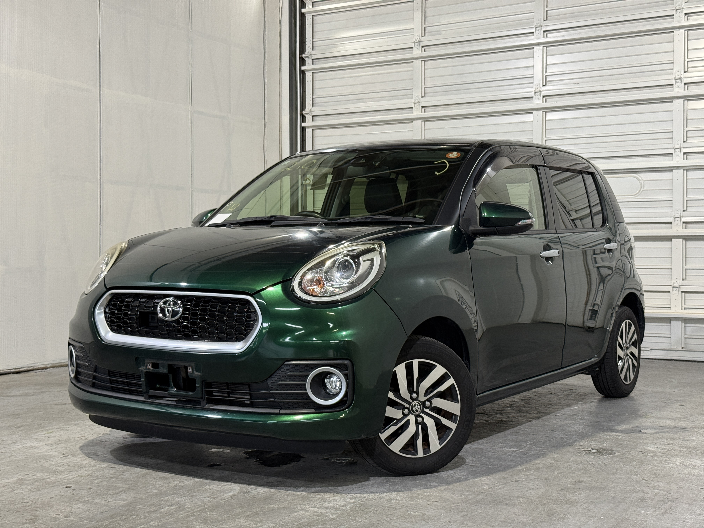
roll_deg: -0.6
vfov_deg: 30.3
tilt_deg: -0.6
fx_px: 976
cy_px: 264
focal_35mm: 48
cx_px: 352
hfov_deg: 39.7
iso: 125
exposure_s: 1/60
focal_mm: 6.76
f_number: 1.78
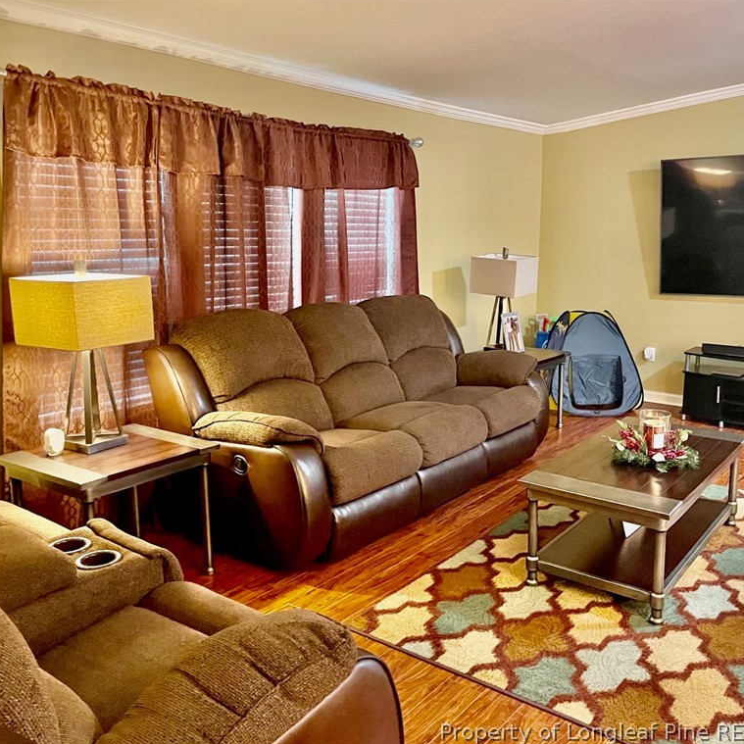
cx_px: 415
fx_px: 754
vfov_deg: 52.5
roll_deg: -0.9
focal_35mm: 31
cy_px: 372
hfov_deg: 52.4
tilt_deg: -10.6
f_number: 1.6
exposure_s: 1/30
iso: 640
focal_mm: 4.2
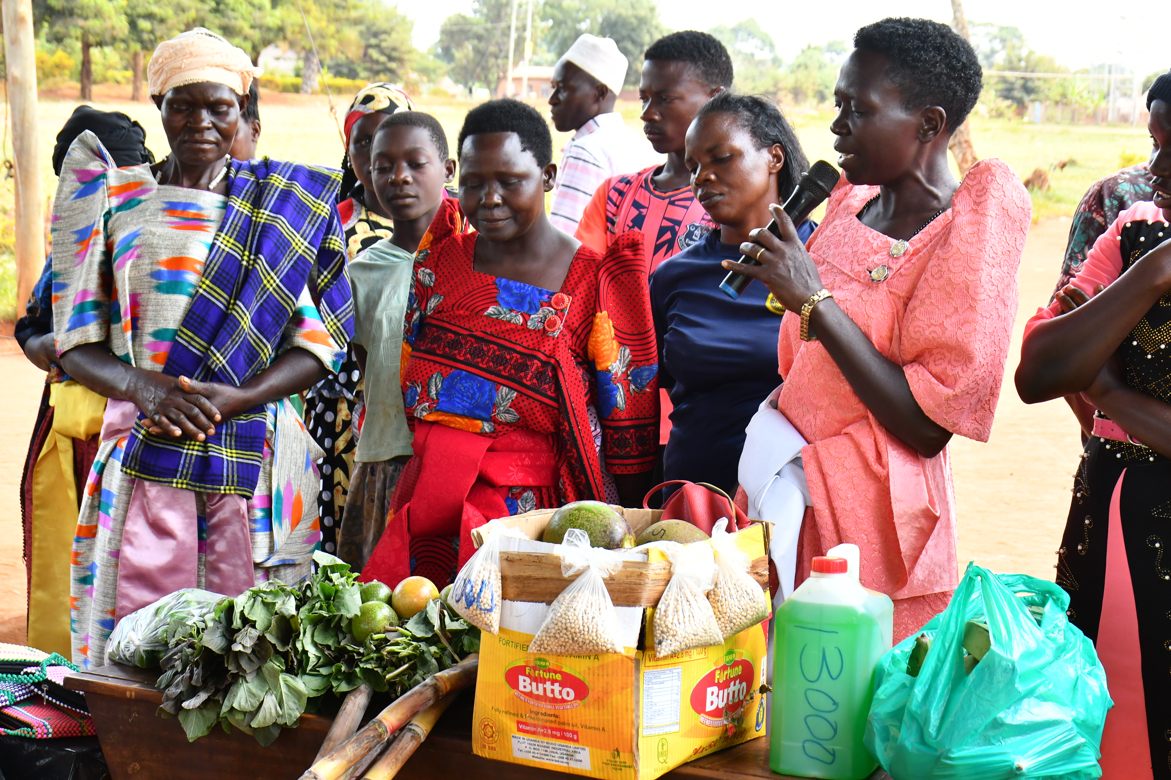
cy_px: 390
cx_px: 586
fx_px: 2049
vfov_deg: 21.6
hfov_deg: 31.9
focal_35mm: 63
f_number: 6.3
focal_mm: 42
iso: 800
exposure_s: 1/200
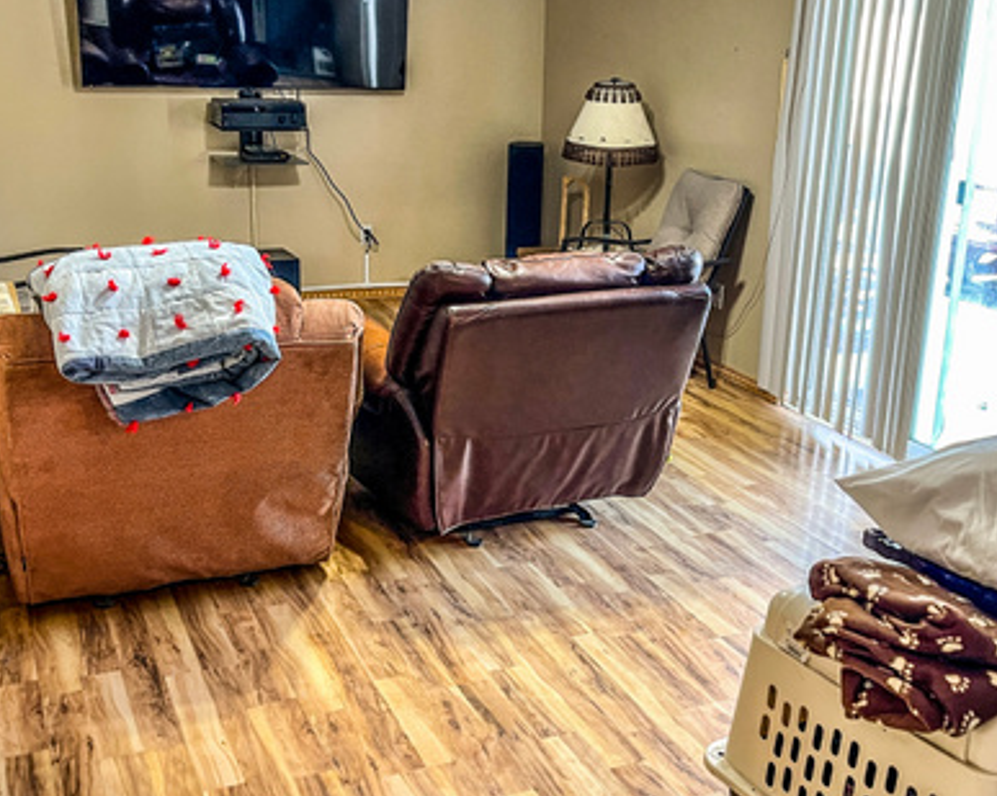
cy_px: 392
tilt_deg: -18.3
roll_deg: -1.9
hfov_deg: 43.9
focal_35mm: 42
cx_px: 508
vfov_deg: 35.6
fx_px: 1238
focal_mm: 5.1
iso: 160
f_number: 1.6
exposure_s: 1/60
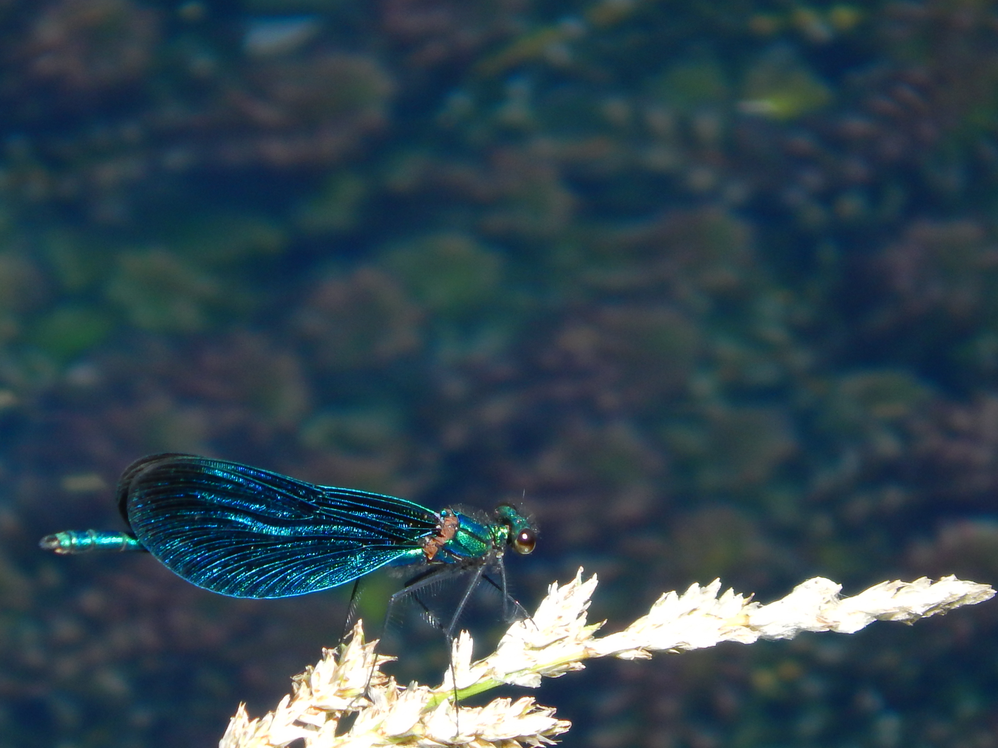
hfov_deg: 1.8
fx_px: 31744
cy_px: 589
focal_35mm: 1101
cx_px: 333
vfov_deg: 1.4
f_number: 5.8
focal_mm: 120
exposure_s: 1/160
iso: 125
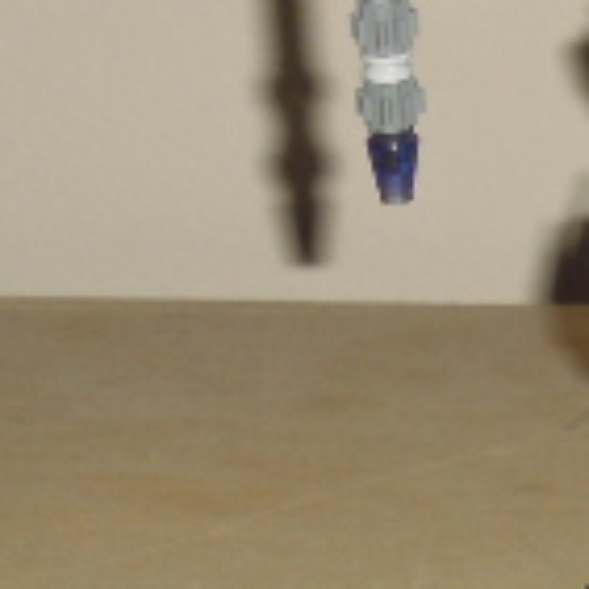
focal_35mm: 252
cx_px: 969
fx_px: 4851
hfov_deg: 6.8
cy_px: -284
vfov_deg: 6.9
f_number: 4.2
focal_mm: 11.2
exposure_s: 1/60
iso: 200
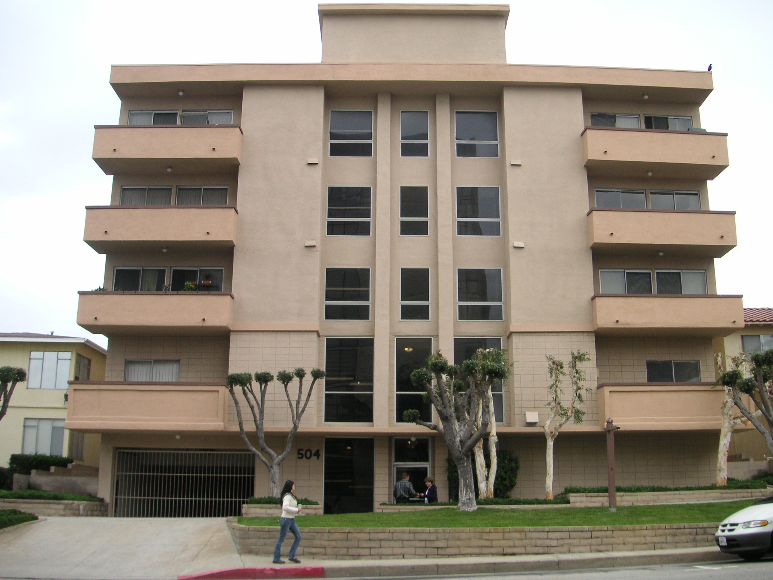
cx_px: 386
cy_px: 290
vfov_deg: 38.7
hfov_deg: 50.1
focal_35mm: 37
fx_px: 826
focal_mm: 6.1
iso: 50
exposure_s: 1/350
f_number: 2.8
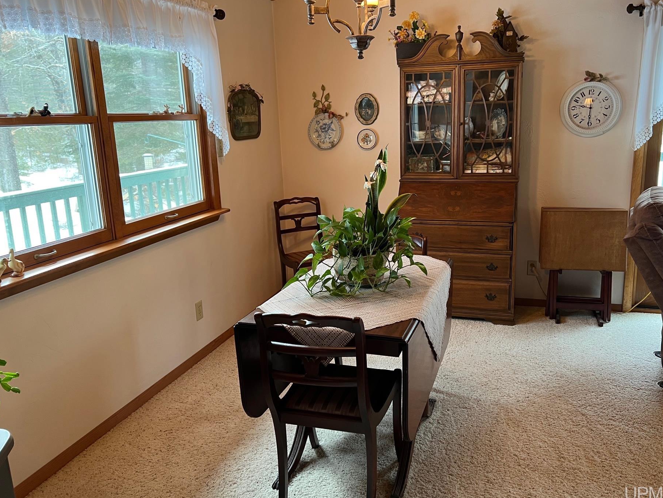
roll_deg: +2.0
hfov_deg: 61.6
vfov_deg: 48.2
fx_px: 556
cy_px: 234
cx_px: 357
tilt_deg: -12.5
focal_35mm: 29
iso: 100
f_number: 1.5
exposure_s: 1/60
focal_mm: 5.7
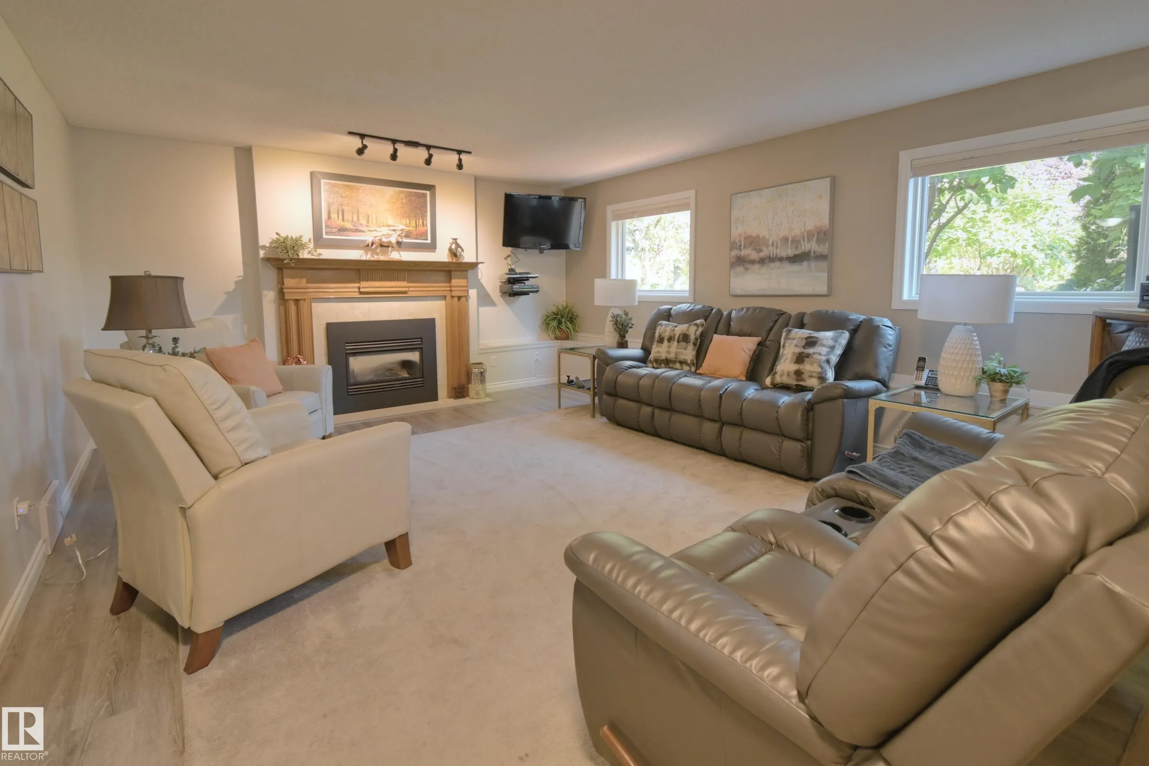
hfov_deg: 100.4
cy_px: 383
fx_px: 479
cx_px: 574
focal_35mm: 15
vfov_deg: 77.3
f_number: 5
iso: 1600
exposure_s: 1/60
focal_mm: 10
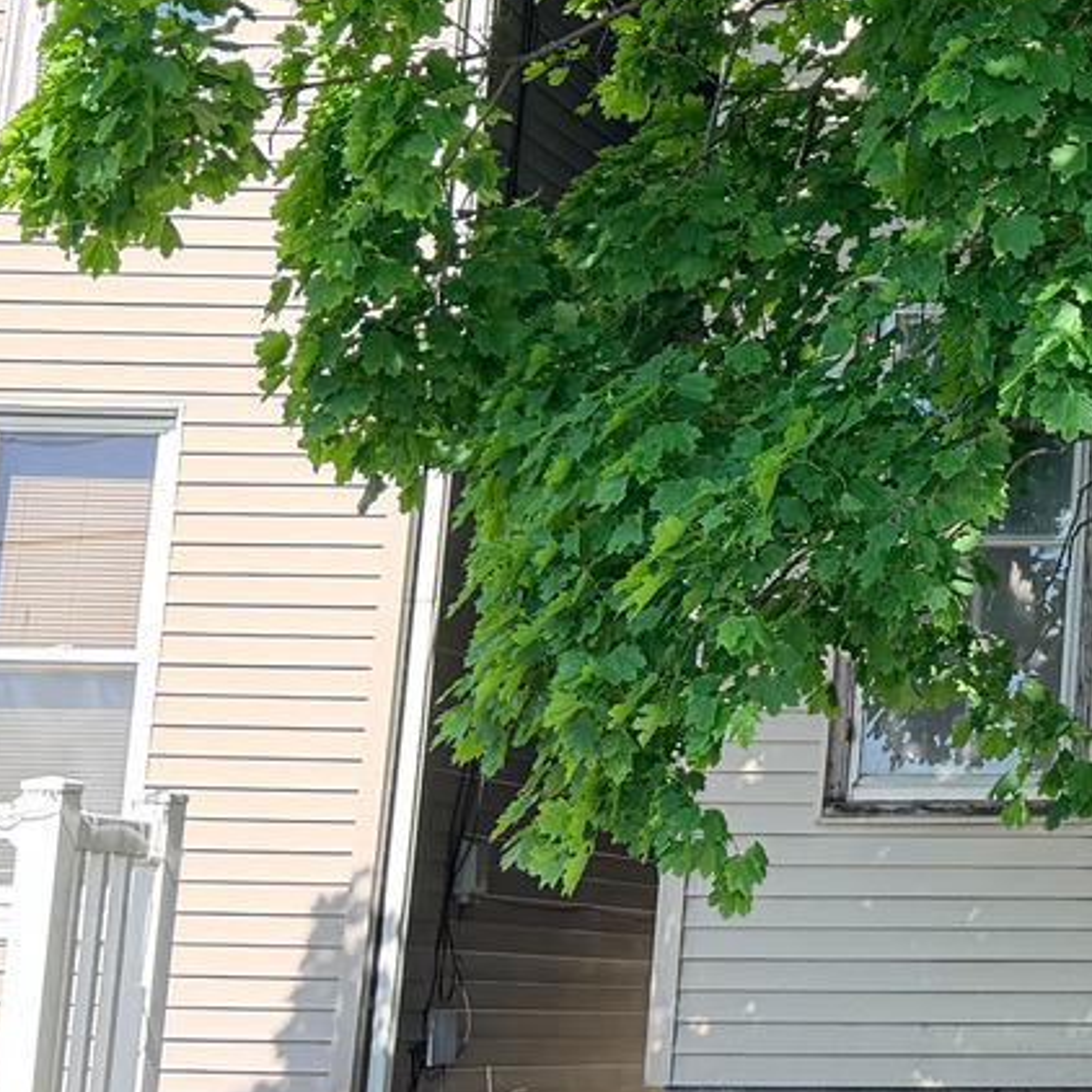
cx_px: 1842
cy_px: 251
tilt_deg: +11.7
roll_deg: -0.1
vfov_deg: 16.8
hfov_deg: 15.1
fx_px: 3676
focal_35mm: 103
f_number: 1.78
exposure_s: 1/931
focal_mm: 6.76
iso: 100
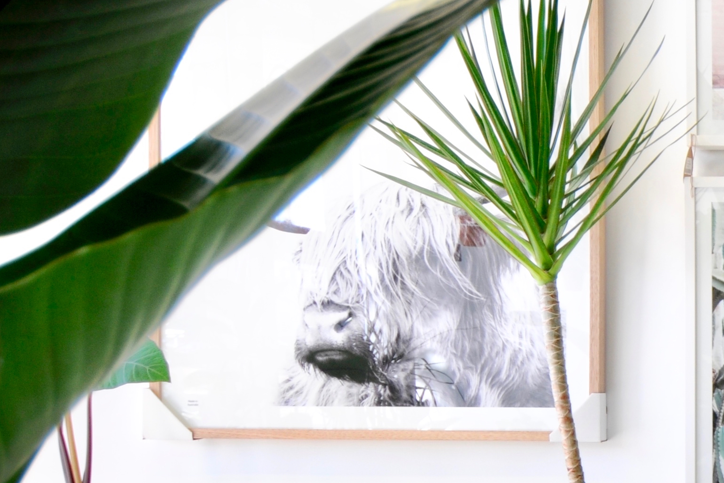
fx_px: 1347
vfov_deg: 20.1
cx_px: 1011
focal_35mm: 67
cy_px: 397
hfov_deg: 24.9
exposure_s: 1/60
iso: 200
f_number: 4.5
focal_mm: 16
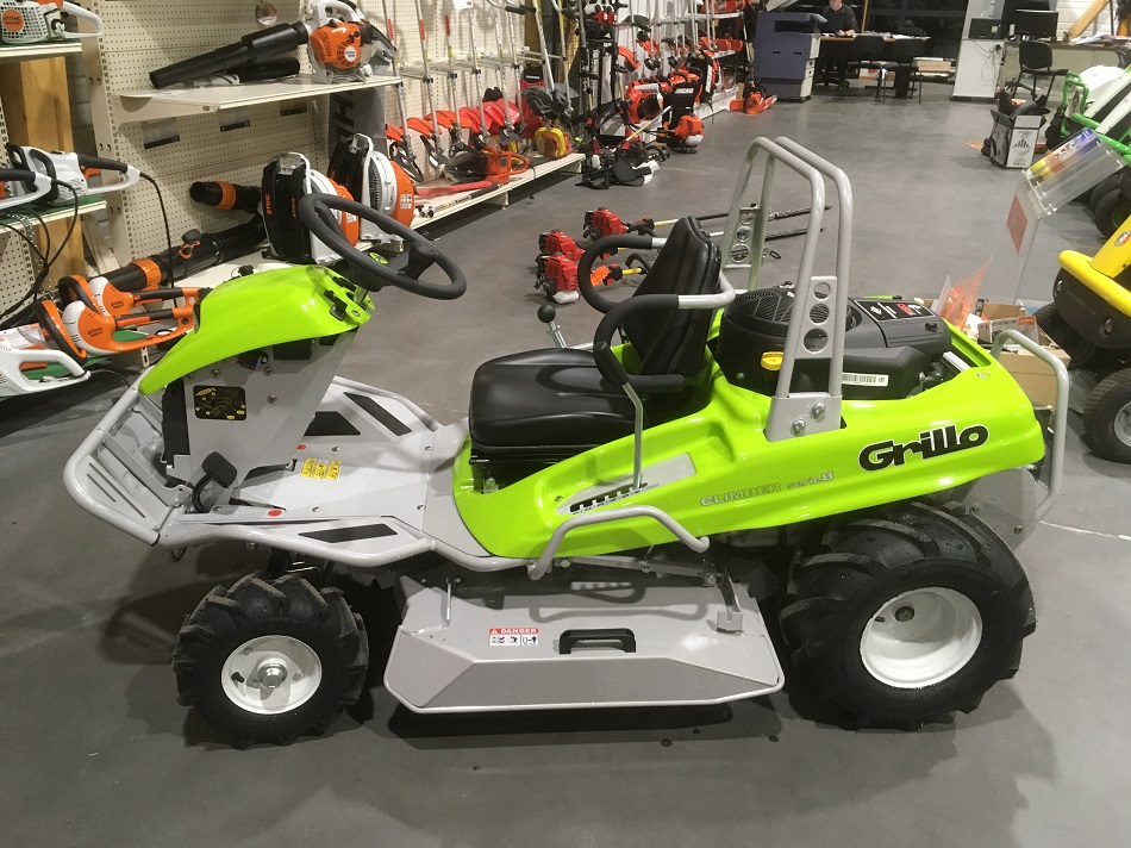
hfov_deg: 61.7
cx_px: 566
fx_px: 947
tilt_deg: -26.6
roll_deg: -2.0
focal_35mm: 29
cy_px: 424
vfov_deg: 48.2
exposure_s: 1/33
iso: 160
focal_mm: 4.15
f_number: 2.2
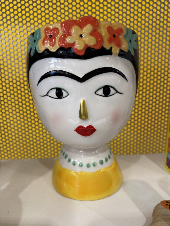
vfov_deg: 71.6
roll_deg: +1.4
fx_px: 157
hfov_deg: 56.8
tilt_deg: -11.1
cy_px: 113
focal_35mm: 24
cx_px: 85
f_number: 1.78
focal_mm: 6.76
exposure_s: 1/120
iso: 200
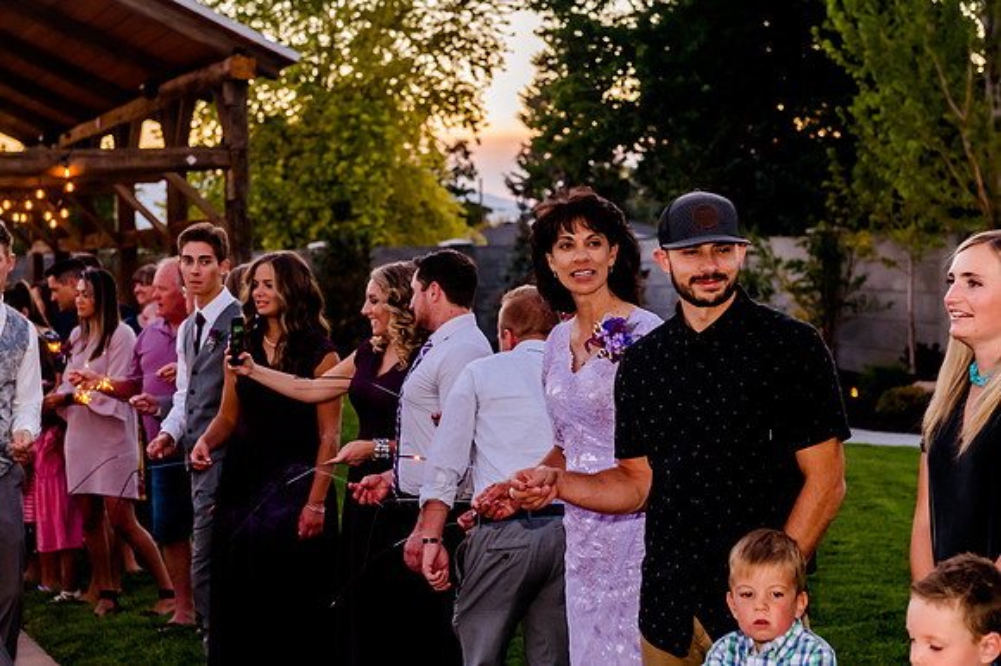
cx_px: 534
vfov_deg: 18.2
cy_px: 311
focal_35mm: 75
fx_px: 2075
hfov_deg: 27.1
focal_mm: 70
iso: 1600
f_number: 5
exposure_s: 1/200
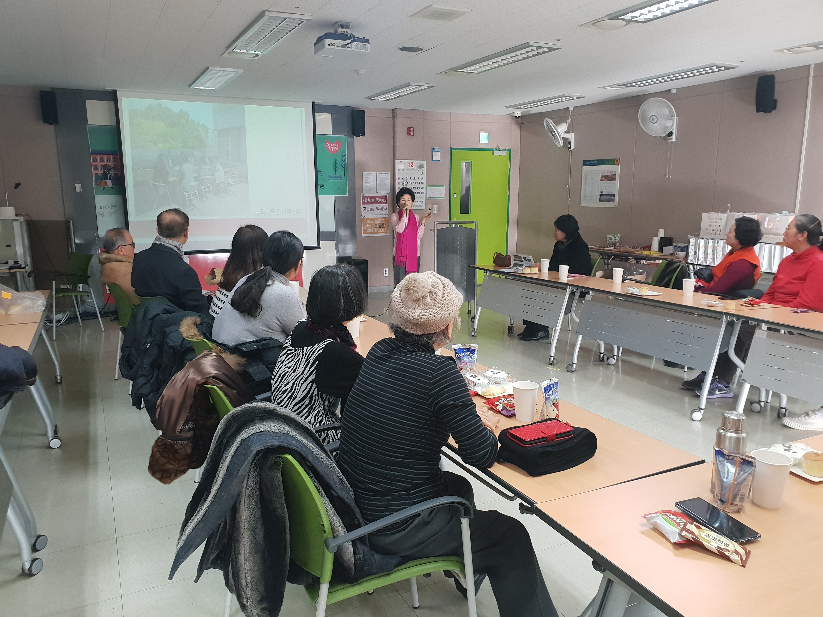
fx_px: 618
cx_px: 412
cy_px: 308
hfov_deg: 67.3
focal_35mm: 26
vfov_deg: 53.1
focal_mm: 4.3
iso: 320
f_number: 2.4
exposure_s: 1/60
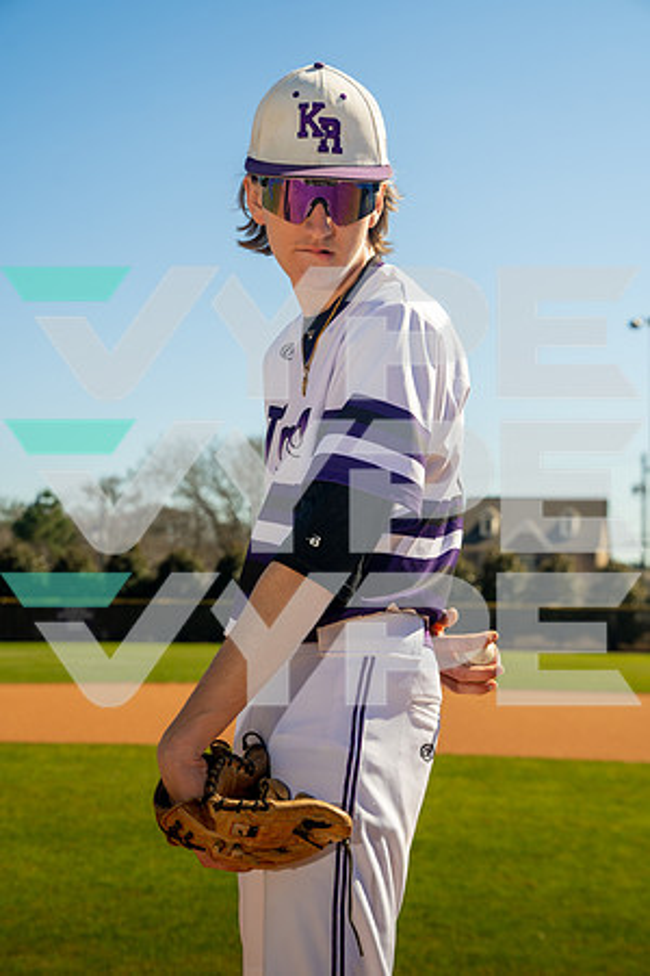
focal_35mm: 63
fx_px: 1706
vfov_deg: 31.9
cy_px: 488
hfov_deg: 21.6
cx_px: 325
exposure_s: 1/125
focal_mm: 63
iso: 100
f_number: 5.6
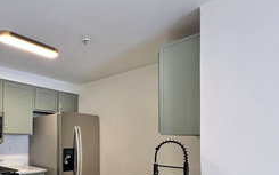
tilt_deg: +1.4
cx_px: 43
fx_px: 182
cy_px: 135
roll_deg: -1.6
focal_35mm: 24
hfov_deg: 65.5
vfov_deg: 48.7
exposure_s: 1/120
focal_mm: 1.57
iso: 200
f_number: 1.8
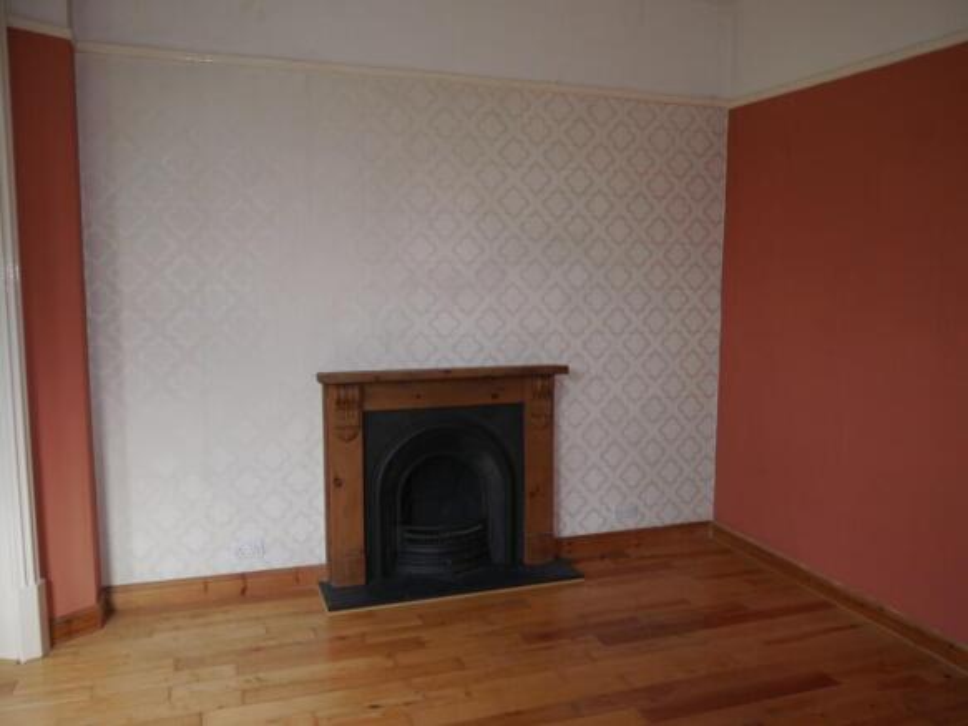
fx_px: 783
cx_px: 484
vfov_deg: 49.7
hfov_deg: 63.5
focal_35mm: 28
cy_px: 363
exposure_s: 1/60
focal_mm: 14
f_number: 3.5
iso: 160
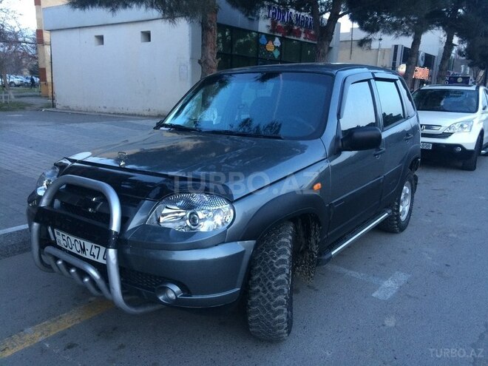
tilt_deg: -11.4
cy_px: 183
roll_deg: -1.1
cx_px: 244
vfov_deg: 48.2
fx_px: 409
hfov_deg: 61.7
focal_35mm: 29
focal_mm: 4.15
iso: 80
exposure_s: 1/33
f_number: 2.2
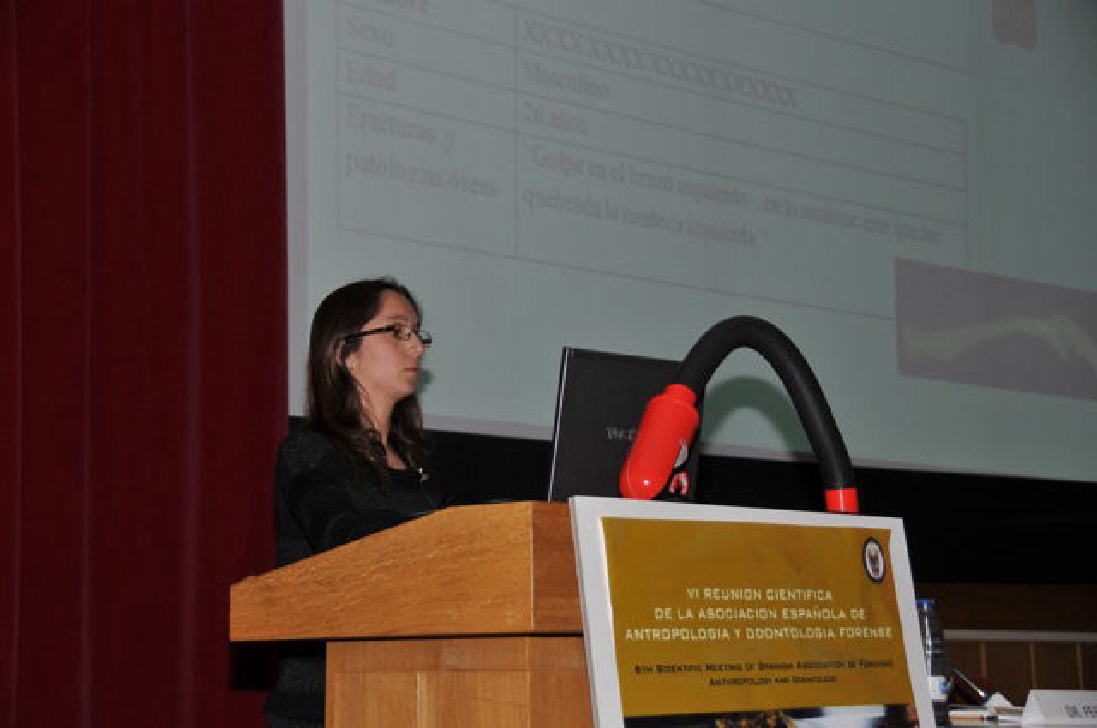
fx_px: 2374
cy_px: 364
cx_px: 548
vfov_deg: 17.4
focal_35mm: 78
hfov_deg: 26.0
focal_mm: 52
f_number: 4.8
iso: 200
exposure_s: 1/60
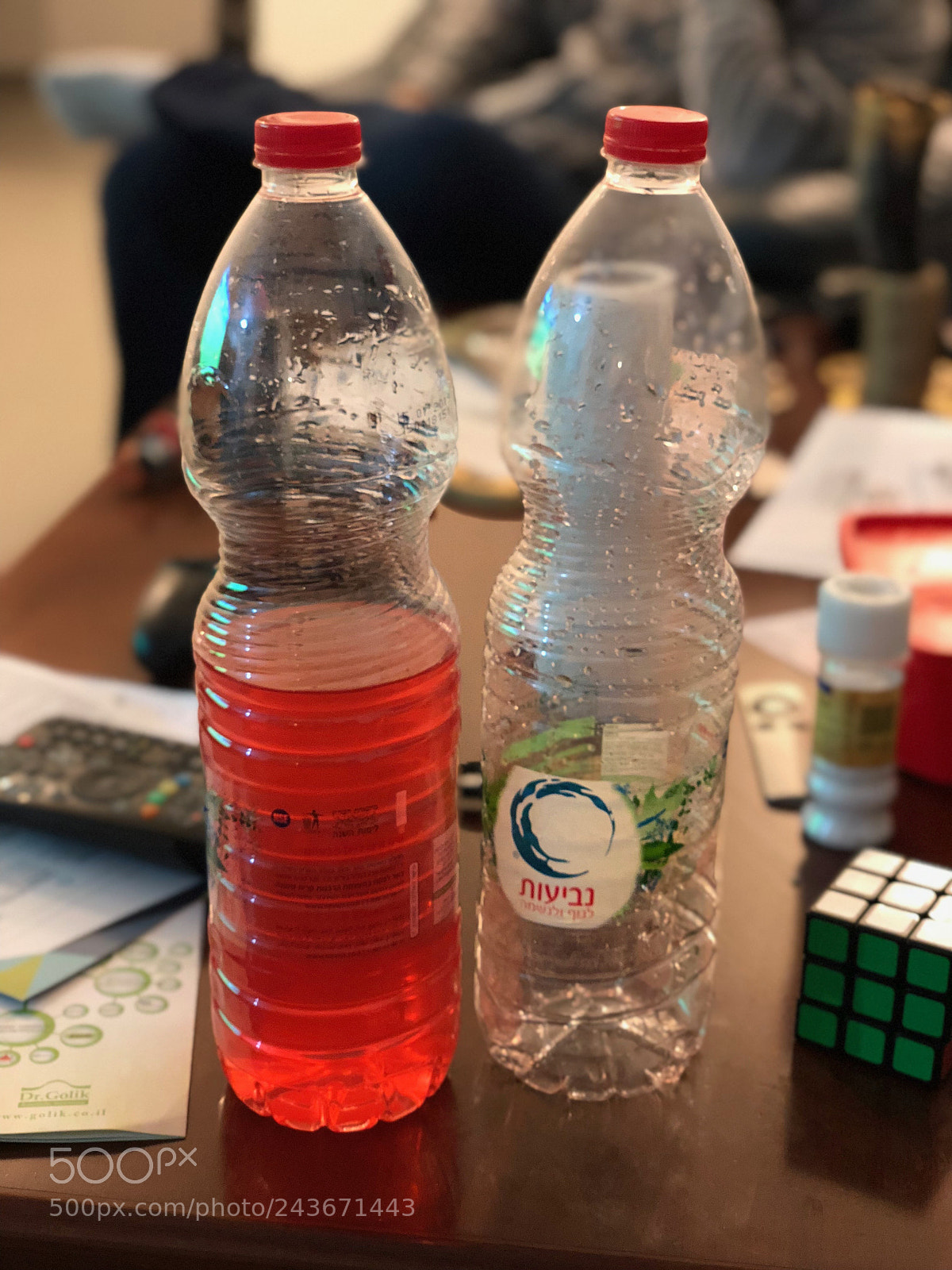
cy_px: 635
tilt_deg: -22.2
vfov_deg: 36.8
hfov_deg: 28.0
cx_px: 476
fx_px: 1907
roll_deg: -0.4
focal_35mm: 52
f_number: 2.4
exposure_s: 1/13
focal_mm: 6
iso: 160
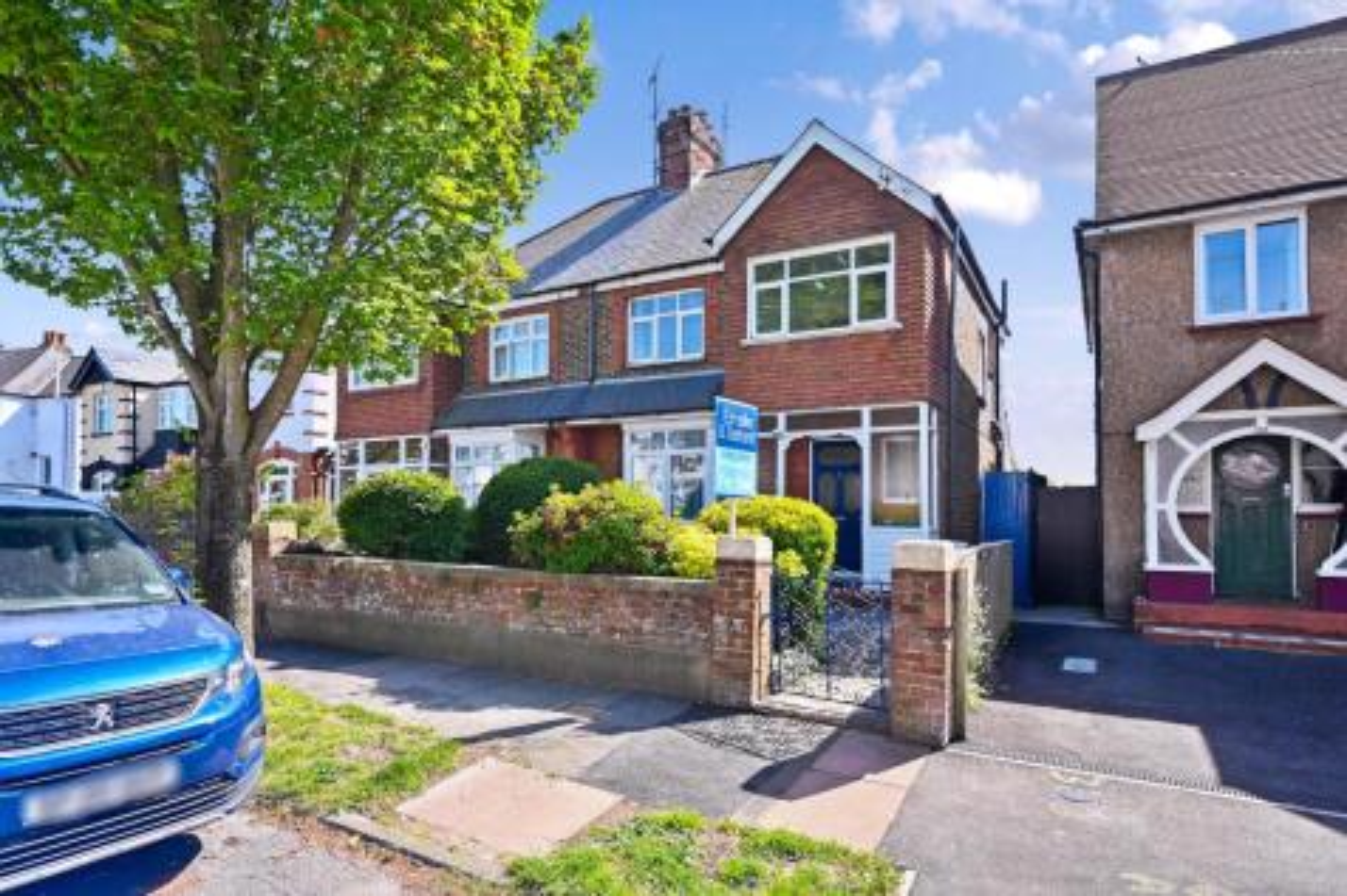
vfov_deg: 65.9
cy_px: 448
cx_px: 674
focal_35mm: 18
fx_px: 692
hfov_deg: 88.5
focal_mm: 18.5
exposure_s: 1/160
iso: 250
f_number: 8
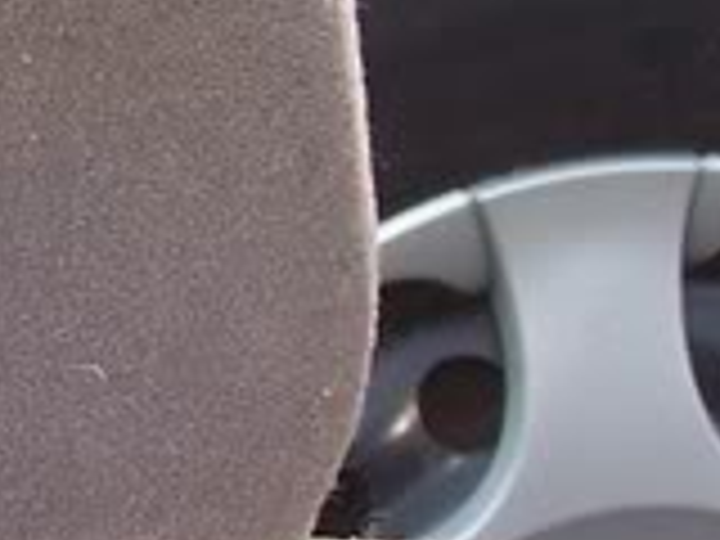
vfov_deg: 5.8
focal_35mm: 255
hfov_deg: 7.4
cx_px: -747
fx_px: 5304
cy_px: 81
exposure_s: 1/60
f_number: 3.2
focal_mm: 8.5
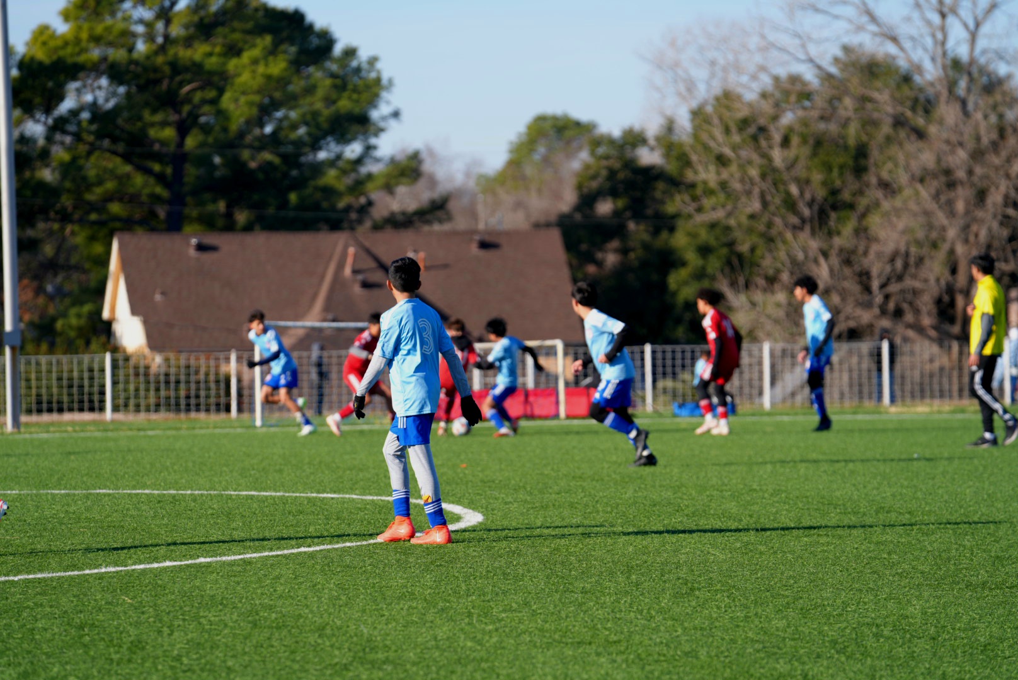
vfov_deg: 6.9
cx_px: 509
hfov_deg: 10.3
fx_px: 5659
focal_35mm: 200
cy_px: 340
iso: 100
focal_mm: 200
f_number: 4.5
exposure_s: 1/500
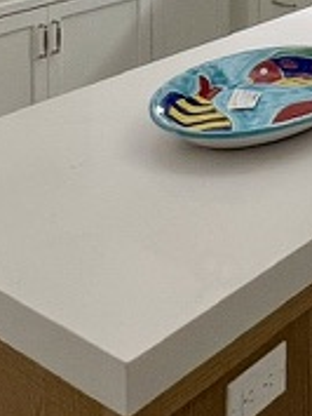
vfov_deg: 21.7
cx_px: 326
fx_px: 900
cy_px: -209
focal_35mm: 75
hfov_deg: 19.0
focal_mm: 1.57
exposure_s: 1/120
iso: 250
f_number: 1.8
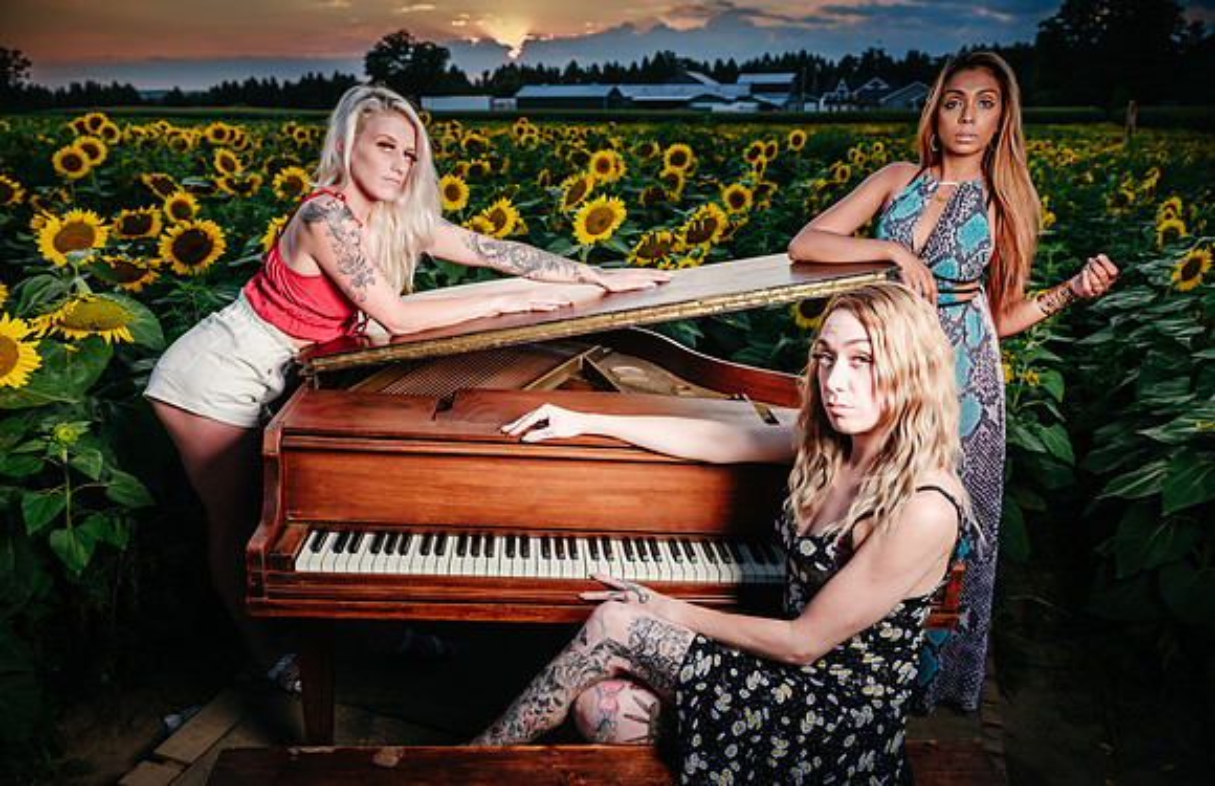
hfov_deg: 68.1
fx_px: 898
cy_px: 444
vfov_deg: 47.1
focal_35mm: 27
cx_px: 606
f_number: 5.6
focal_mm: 32
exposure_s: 1/80
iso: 100
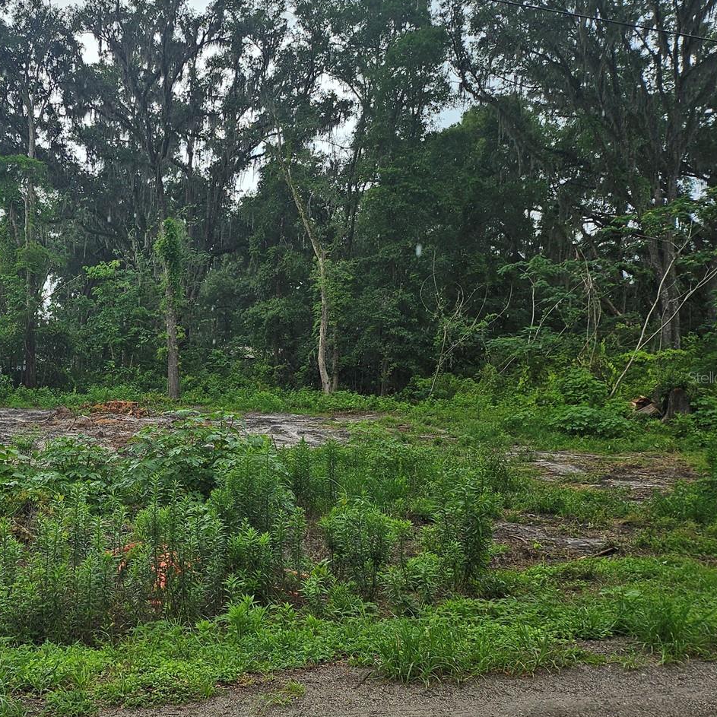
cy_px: 377
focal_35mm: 36
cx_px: 151
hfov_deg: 44.0
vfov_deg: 46.0
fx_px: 844
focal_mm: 5
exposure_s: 1/1343
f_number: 1.8
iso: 50
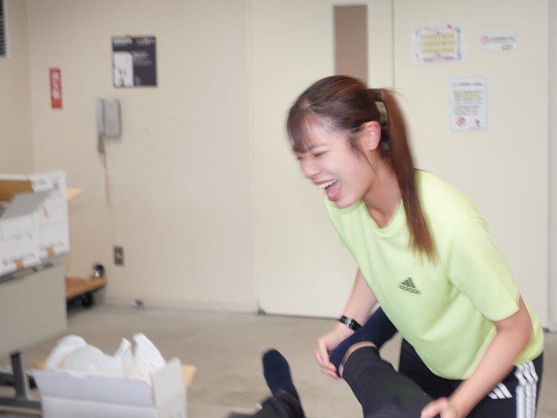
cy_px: 209
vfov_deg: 19.4
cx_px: 281
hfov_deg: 25.7
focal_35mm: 76
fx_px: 1223
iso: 125
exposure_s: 1/30
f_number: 2.8
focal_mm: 25.7
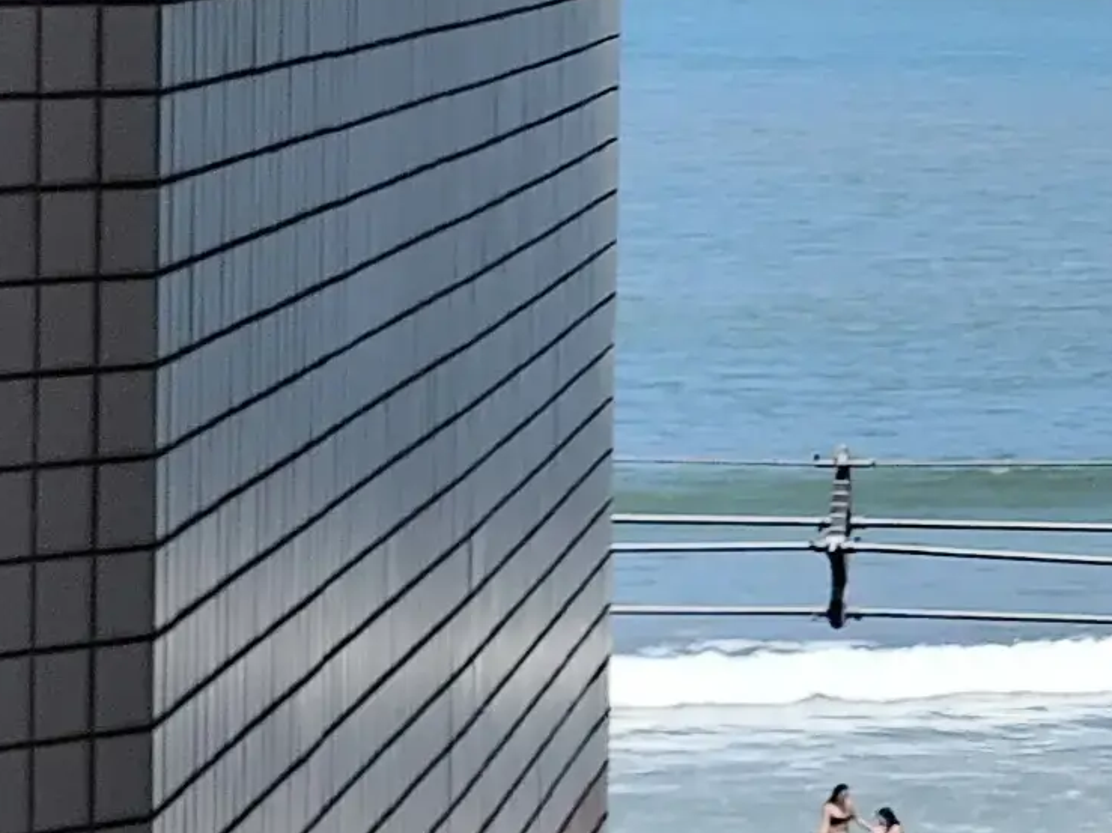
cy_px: 179
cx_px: 2873
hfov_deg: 7.2
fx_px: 8158
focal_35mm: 254
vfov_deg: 5.8
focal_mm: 6.19
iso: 50
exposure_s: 1/1173
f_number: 1.65
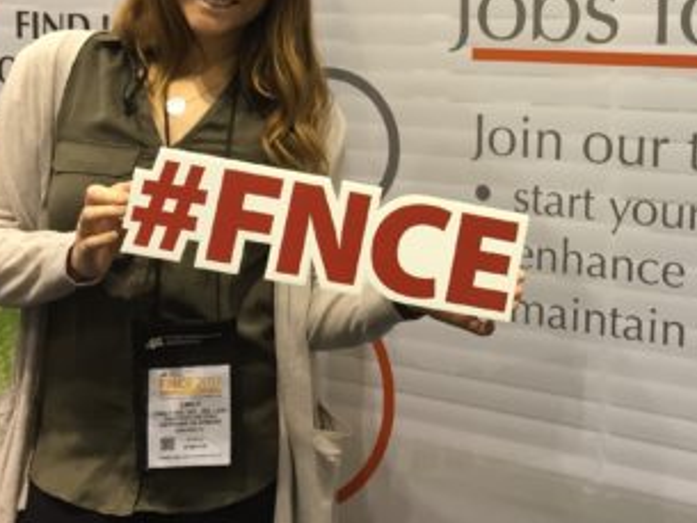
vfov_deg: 25.0
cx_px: 505
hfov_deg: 33.2
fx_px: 1148
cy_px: 69
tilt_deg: -3.6
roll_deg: -3.4
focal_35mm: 57
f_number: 2.2
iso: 64
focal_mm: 4.15
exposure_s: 1/30
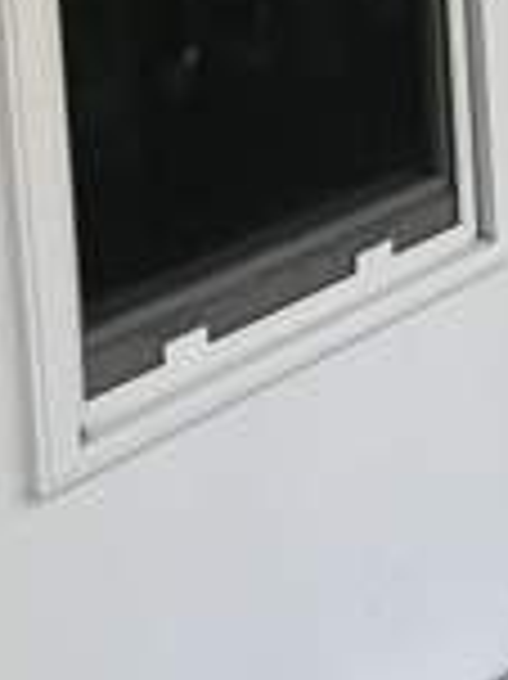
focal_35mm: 110
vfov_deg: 15.8
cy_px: -464
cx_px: 751
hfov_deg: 12.8
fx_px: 2155
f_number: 1.5
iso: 400
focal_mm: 5.7
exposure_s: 1/60
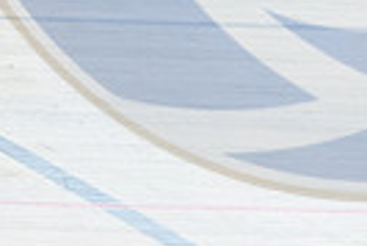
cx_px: 373
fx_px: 7328
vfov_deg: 1.9
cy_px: -274
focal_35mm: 718
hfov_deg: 2.9
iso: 6400
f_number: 5.6
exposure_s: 1/320
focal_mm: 165
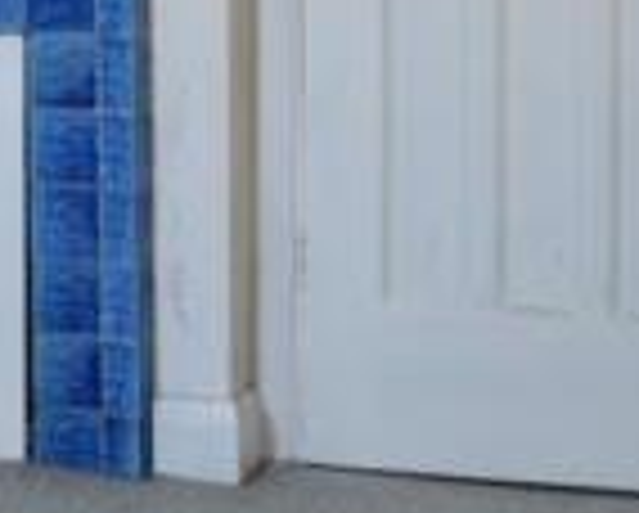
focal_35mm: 117
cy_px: -74
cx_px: -302
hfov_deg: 15.3
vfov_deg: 12.9
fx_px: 2216
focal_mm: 18
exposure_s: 1/2
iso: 100
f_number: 9
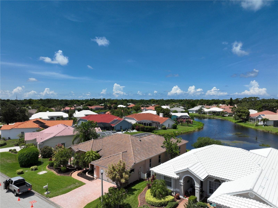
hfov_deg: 71.6
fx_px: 193
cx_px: 139
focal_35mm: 24
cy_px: 104
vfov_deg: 56.8
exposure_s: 1/2000
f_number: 5
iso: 160
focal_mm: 12.3
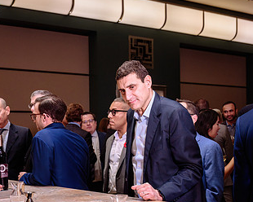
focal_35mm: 66
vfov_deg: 23.0
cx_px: 166
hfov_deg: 28.6
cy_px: 146
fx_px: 494
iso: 800
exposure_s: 1/80
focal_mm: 35
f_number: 3.5
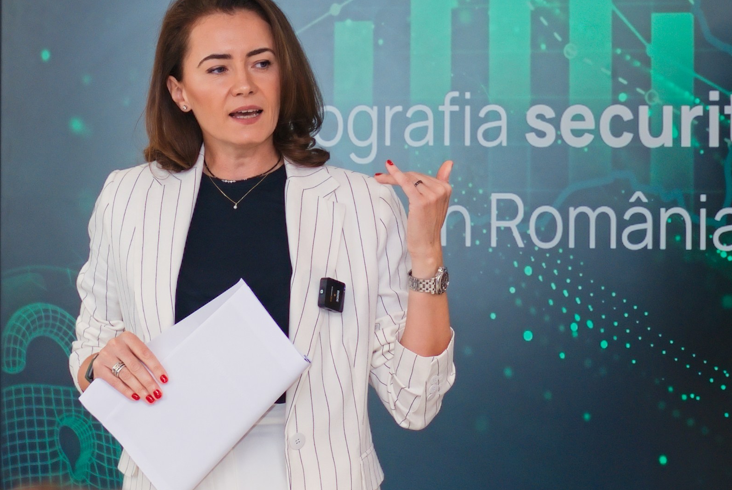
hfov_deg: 12.1
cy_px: 201
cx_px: 406
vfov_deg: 8.1
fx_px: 3459
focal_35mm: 170
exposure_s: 1/200
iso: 500
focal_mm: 70
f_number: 4
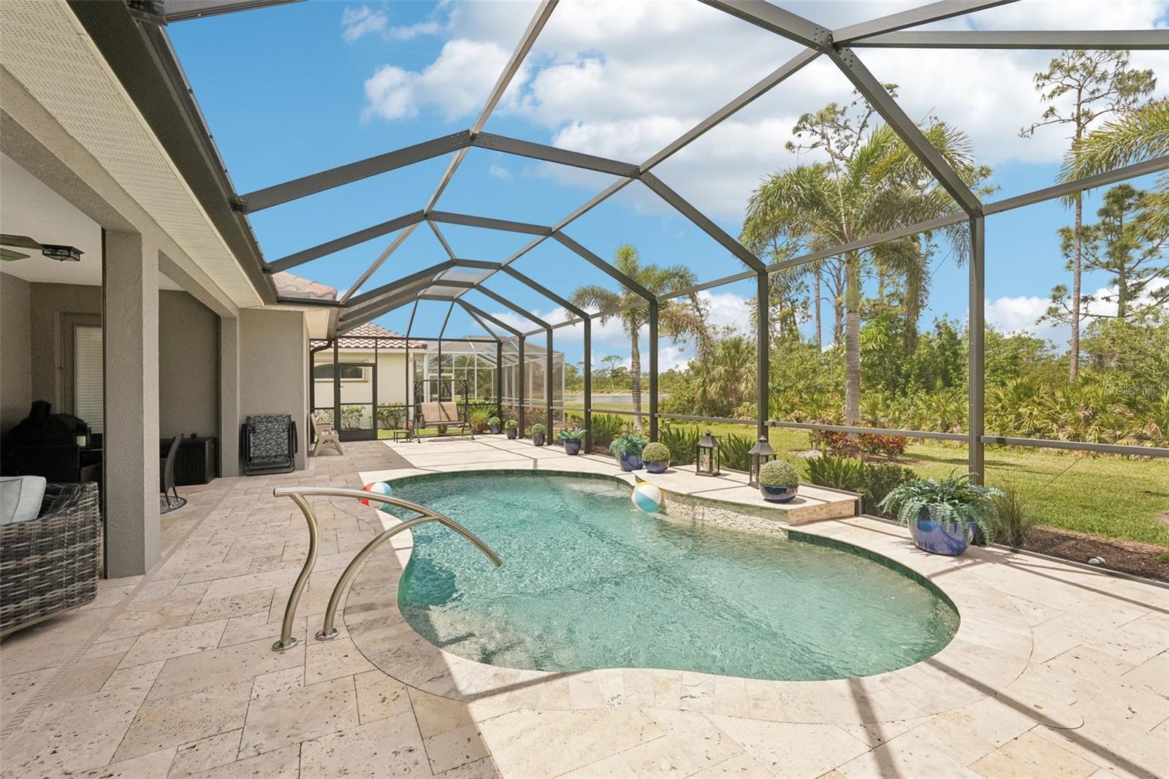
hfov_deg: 96.7
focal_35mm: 16
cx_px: 584
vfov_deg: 73.7
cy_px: 390
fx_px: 519
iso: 400
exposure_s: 1/800
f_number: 8
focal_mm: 16
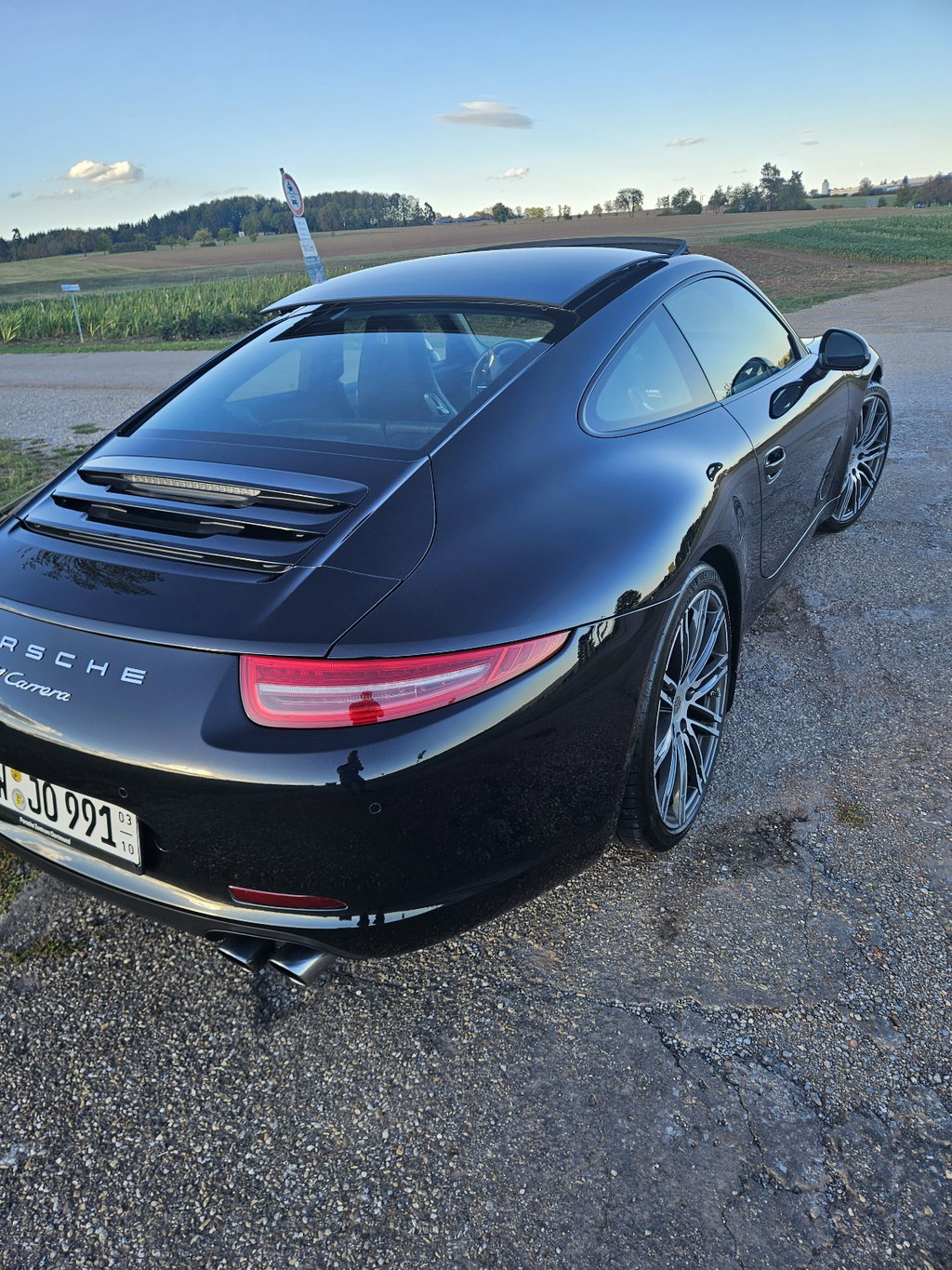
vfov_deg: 73.9
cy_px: 635
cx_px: 476
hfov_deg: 58.9
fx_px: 843
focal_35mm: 23
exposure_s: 1/312
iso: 25
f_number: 1.8
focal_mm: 5.4
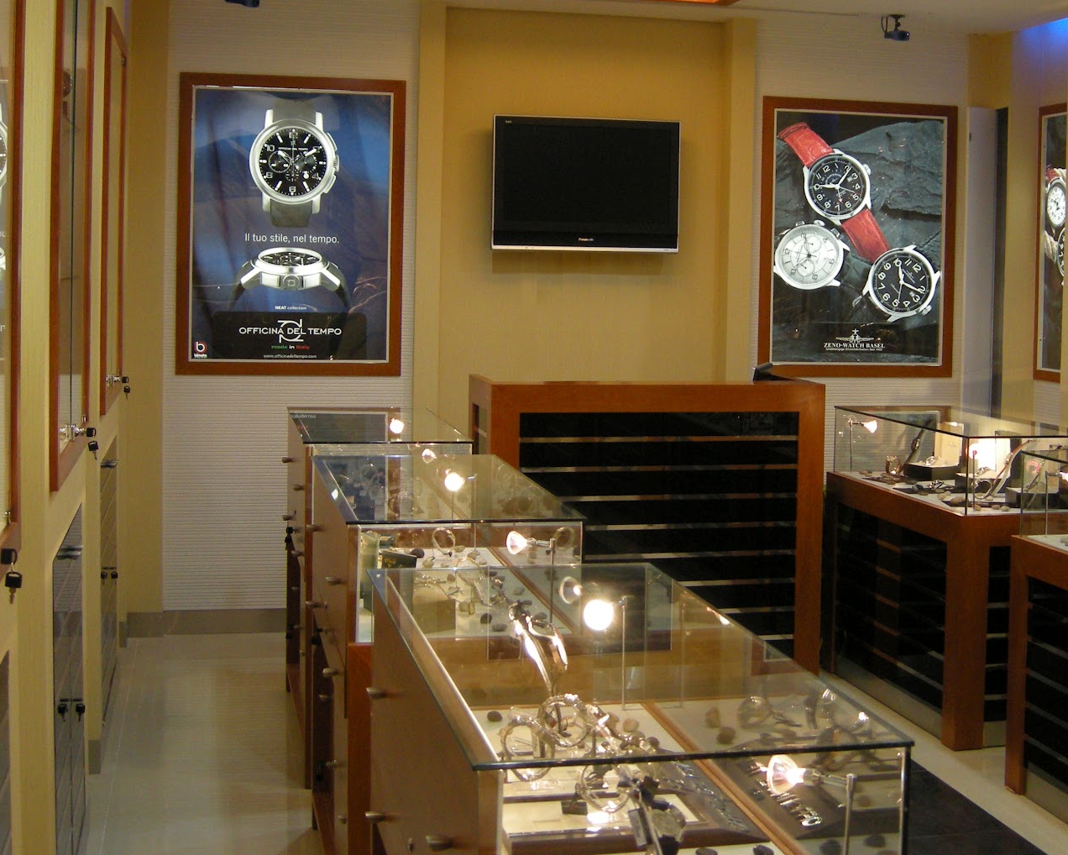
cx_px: 714
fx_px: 1739
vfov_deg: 27.6
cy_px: 341
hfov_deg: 33.8
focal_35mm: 55
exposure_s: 1/67
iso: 168
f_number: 2.7
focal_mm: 7.5
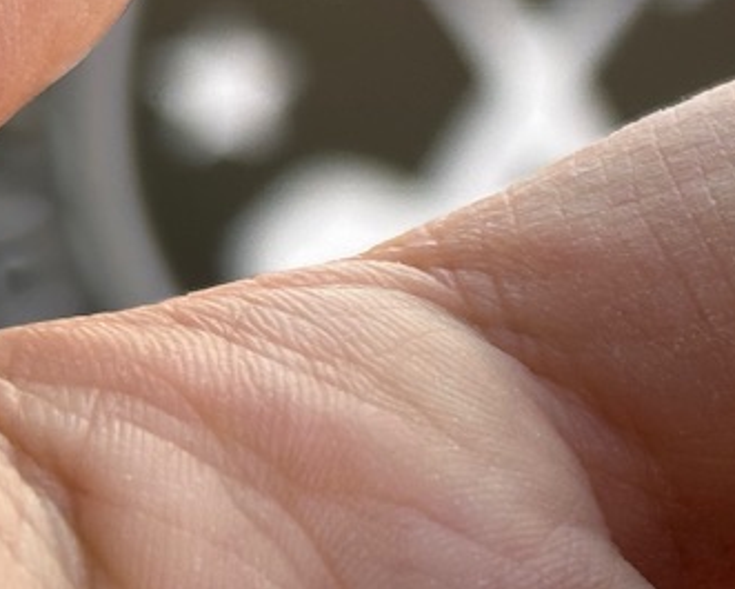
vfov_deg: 8.5
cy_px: 451
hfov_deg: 10.2
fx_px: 3938
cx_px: 1248
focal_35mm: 181
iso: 64
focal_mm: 6.86
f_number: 1.78
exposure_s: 1/361
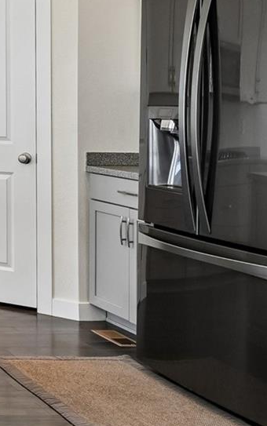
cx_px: -347
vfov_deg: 31.1
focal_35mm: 64
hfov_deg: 14.5
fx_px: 750
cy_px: 100
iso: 400
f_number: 10
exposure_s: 1/40
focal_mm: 21.5
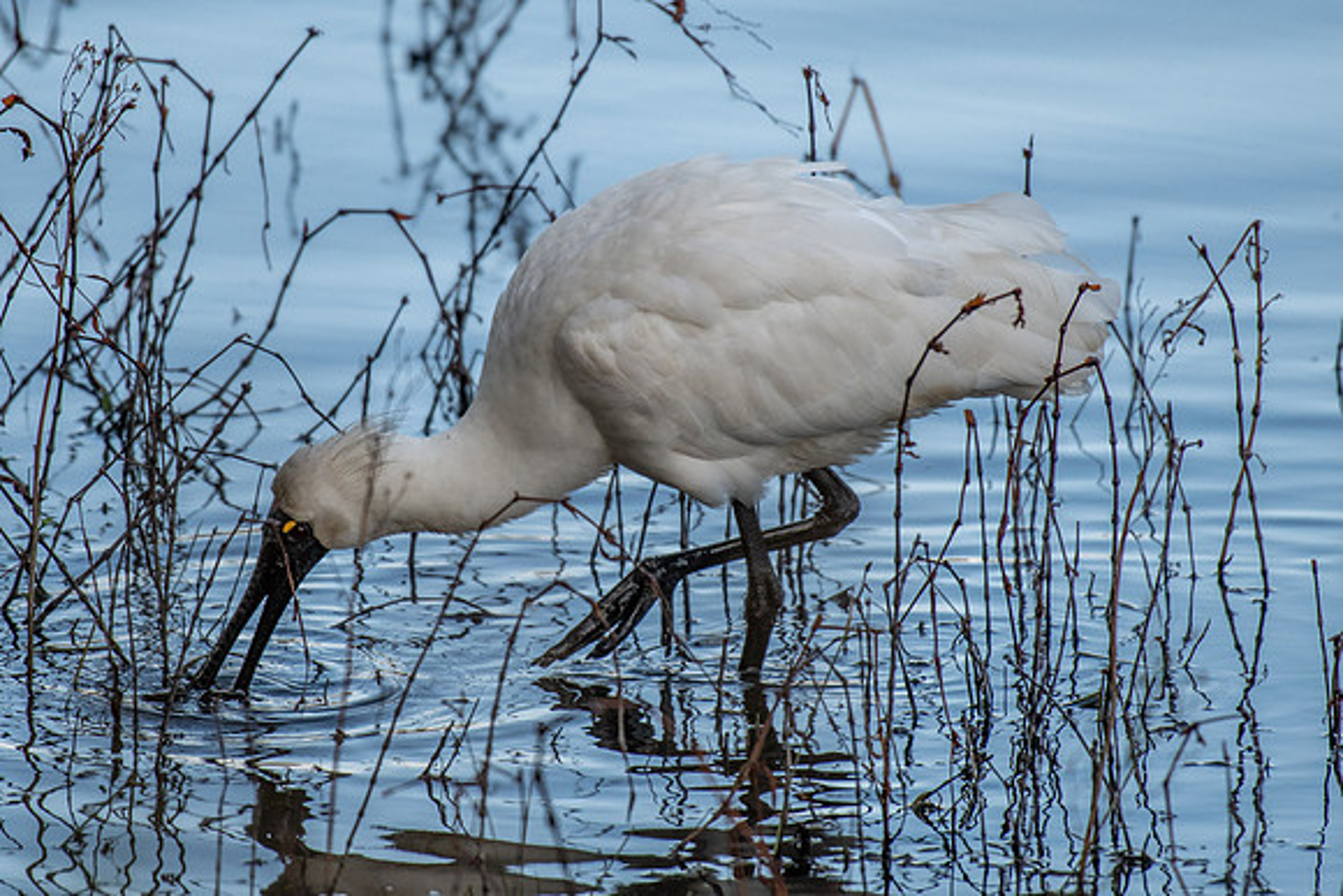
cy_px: 373
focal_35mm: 769
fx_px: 28681
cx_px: 608
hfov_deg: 2.7
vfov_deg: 1.8
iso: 400
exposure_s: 1/1600
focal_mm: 460
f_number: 5.6
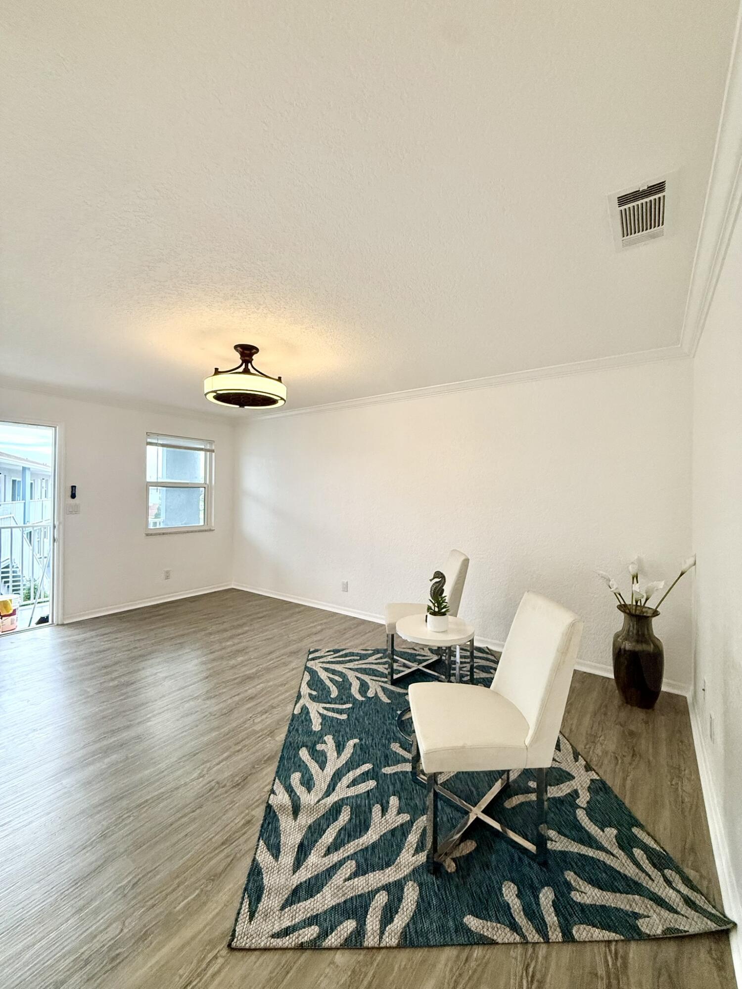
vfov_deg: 102.1
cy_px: 494
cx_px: 371
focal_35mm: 14
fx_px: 400
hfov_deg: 85.7
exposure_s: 1/120
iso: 320
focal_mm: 2.22
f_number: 2.2
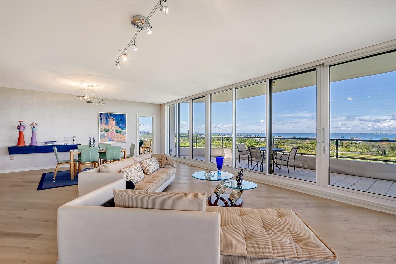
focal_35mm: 15
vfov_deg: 77.3
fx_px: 165
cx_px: 198
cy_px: 132
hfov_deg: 100.4
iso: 800
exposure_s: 1/4000
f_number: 10
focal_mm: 10
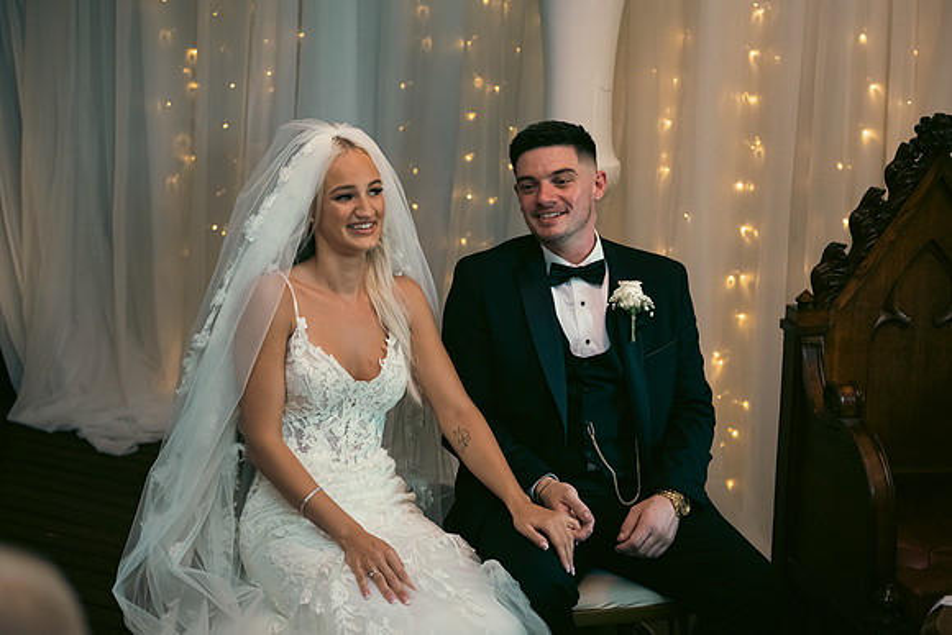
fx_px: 1481
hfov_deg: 35.6
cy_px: 318
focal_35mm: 56
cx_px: 476
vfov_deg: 24.2
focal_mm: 56
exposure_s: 1/160
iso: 1250
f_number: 3.5
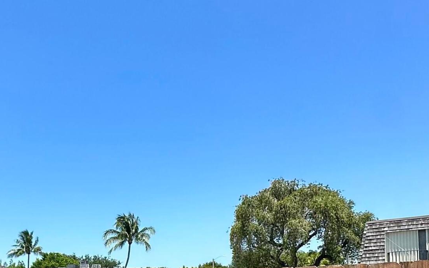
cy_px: 291
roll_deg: +0.7
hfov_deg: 47.4
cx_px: 79
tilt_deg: -0.4
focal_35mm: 39
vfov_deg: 29.7
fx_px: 456
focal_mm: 2.22
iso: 50
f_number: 2.2
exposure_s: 1/1770
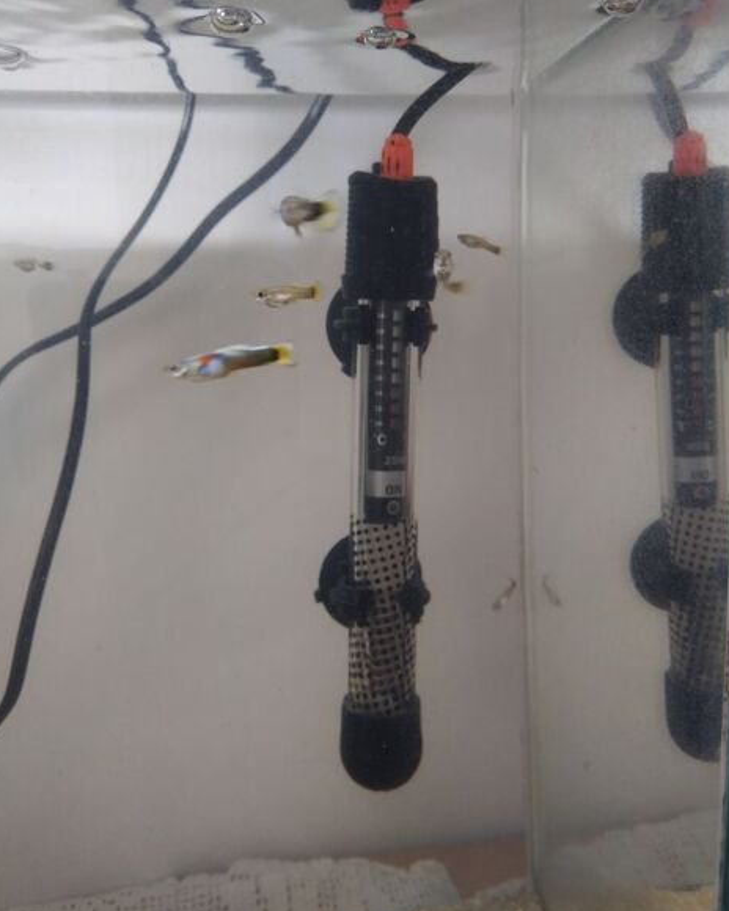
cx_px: 369
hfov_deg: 51.5
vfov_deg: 62.2
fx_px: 755
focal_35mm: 28
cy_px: 427
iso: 404
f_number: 1.8
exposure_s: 1/50
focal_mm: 4.75
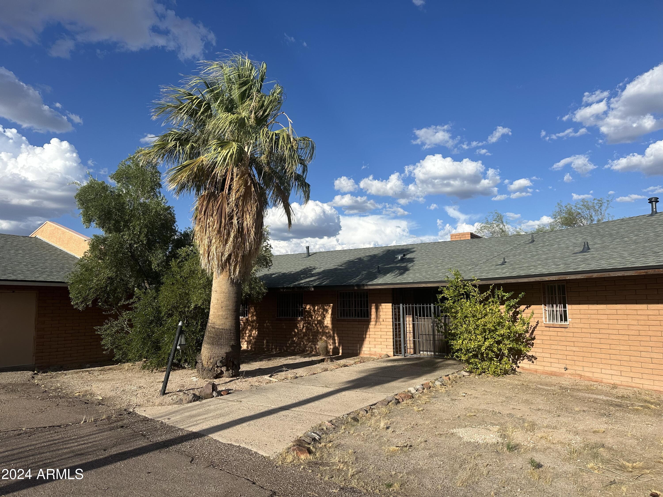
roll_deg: +0.2
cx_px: 332
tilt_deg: +7.5
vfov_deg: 56.8
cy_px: 248
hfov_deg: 71.6
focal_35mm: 24
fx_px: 460
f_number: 1.78
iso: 80
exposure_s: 1/5848
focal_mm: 6.86
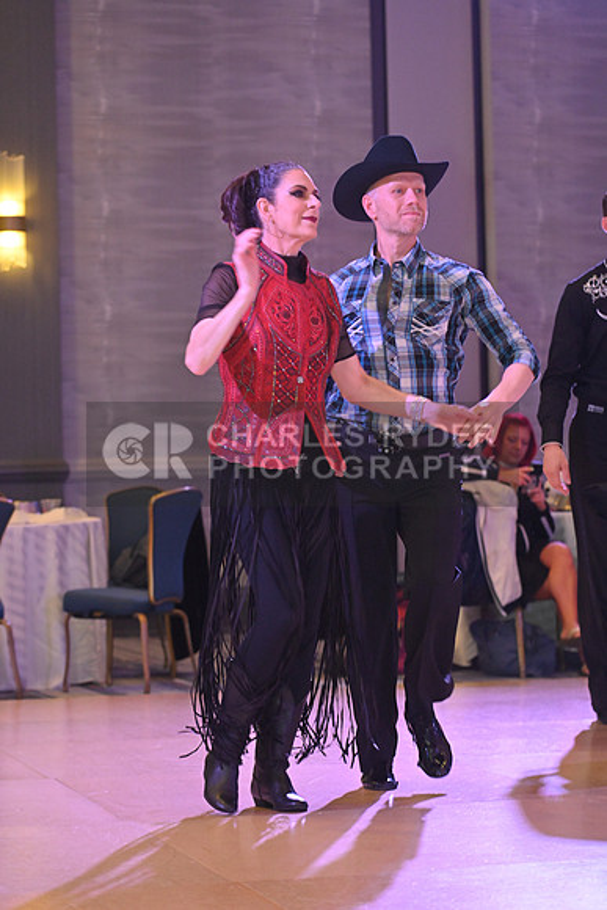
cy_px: 455
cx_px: 304
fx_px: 3033
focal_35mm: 120
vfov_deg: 17.1
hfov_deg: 11.4
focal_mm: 120
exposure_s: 1/250
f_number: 5
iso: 3600
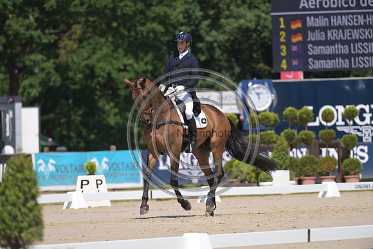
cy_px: 124
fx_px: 4145
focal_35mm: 400
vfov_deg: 3.4
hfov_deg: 5.2
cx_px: 186
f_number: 5
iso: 250
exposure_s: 1/1250
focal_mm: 400
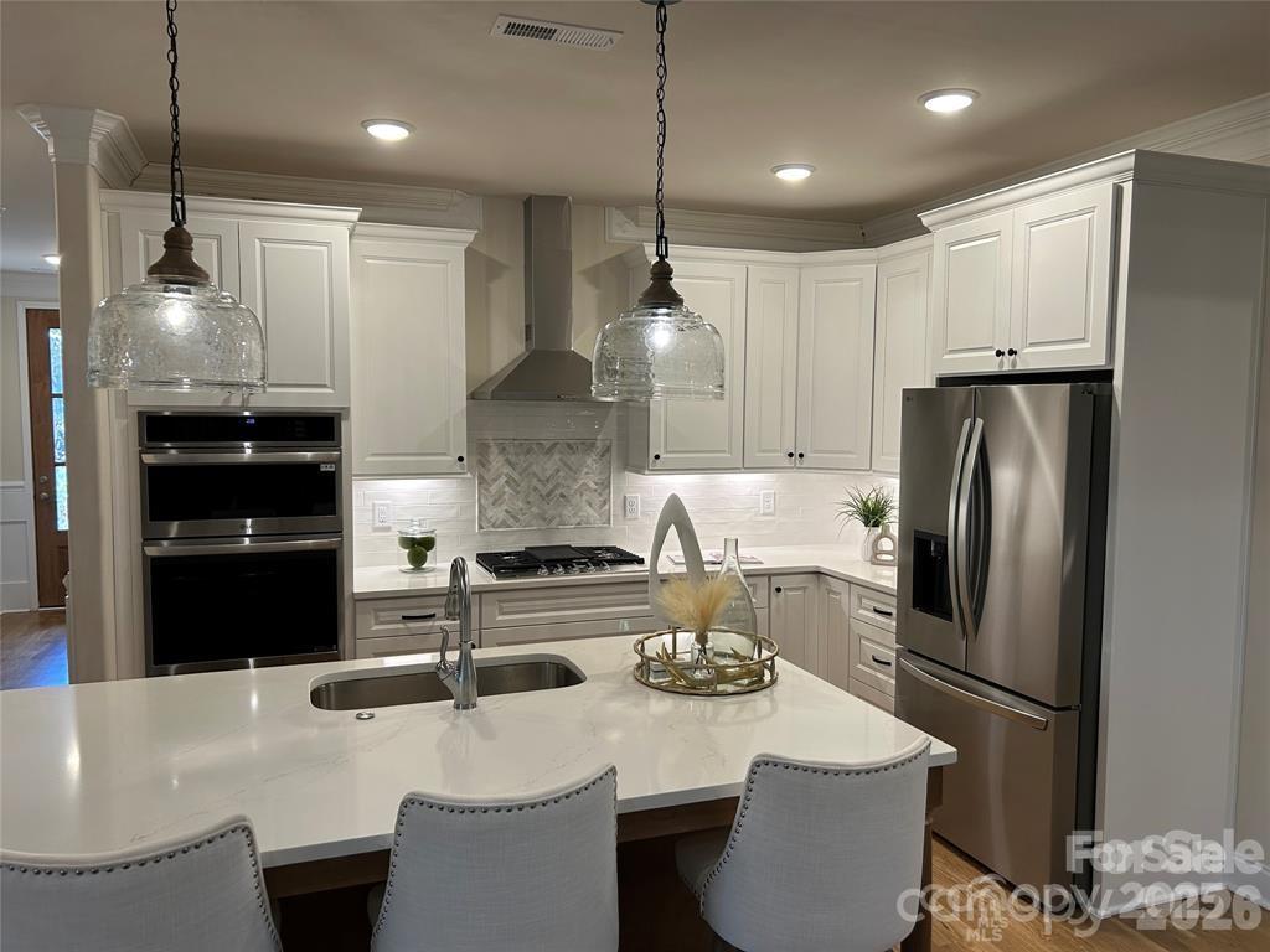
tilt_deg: -4.5
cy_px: 476
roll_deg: +0.4
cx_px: 635
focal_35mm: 26
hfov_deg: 67.3
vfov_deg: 53.1
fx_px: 954
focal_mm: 5.7
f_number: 1.5
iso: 100
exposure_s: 1/120
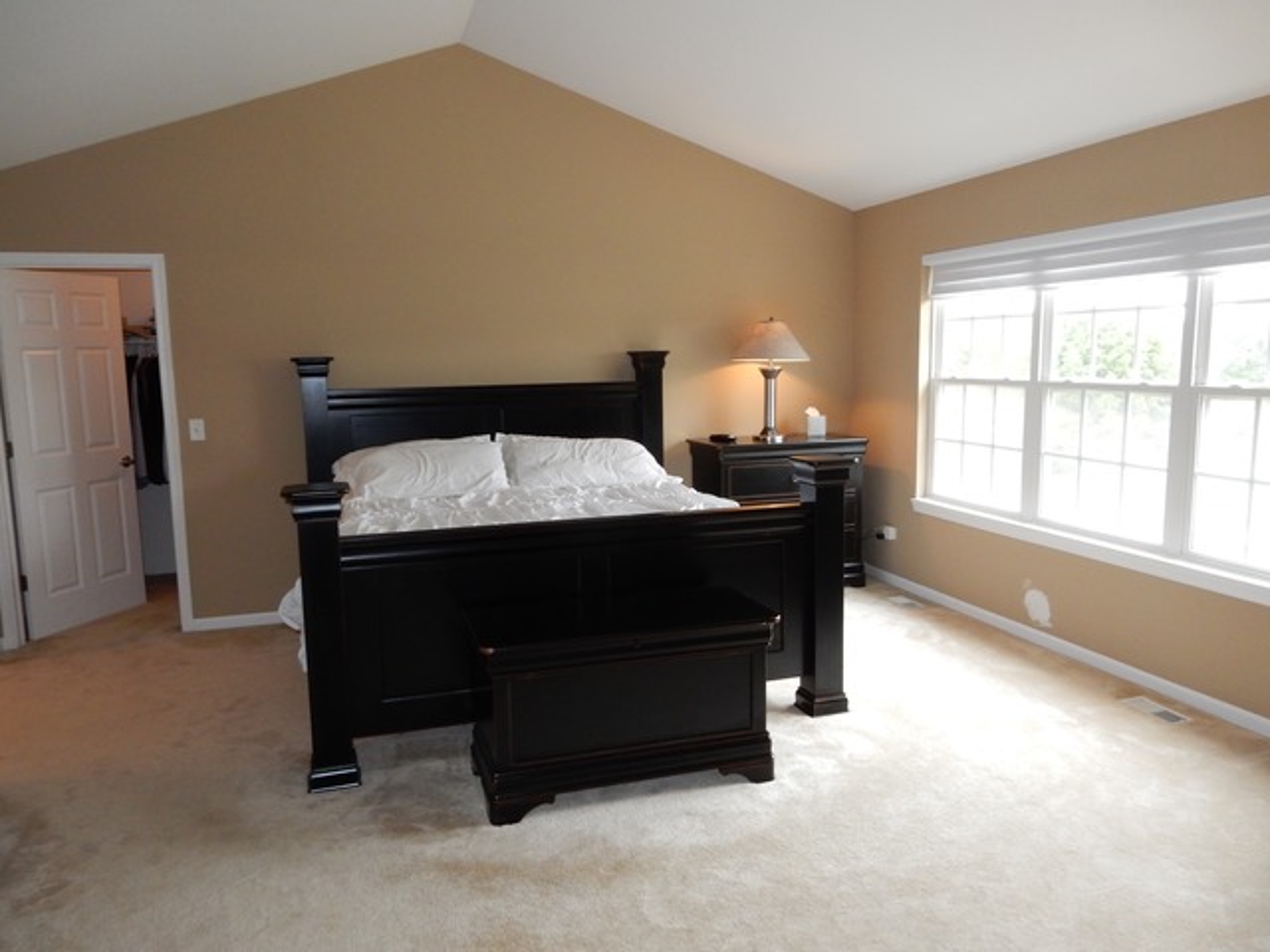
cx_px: 635
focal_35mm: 25
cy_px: 476
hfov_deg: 69.4
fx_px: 917
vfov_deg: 54.9
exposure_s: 1/30
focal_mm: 4.5
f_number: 3.7
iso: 320
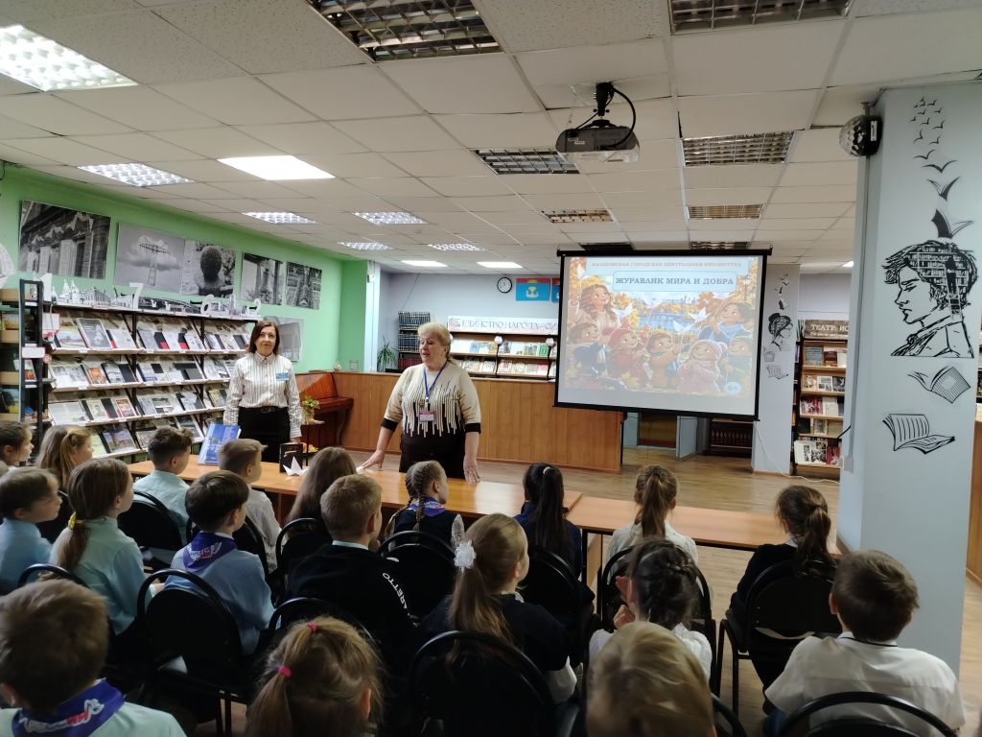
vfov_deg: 56.8
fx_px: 681
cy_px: 368
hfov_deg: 71.6
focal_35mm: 24
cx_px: 491
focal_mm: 5.25
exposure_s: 1/33.3
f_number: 1.75
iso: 506
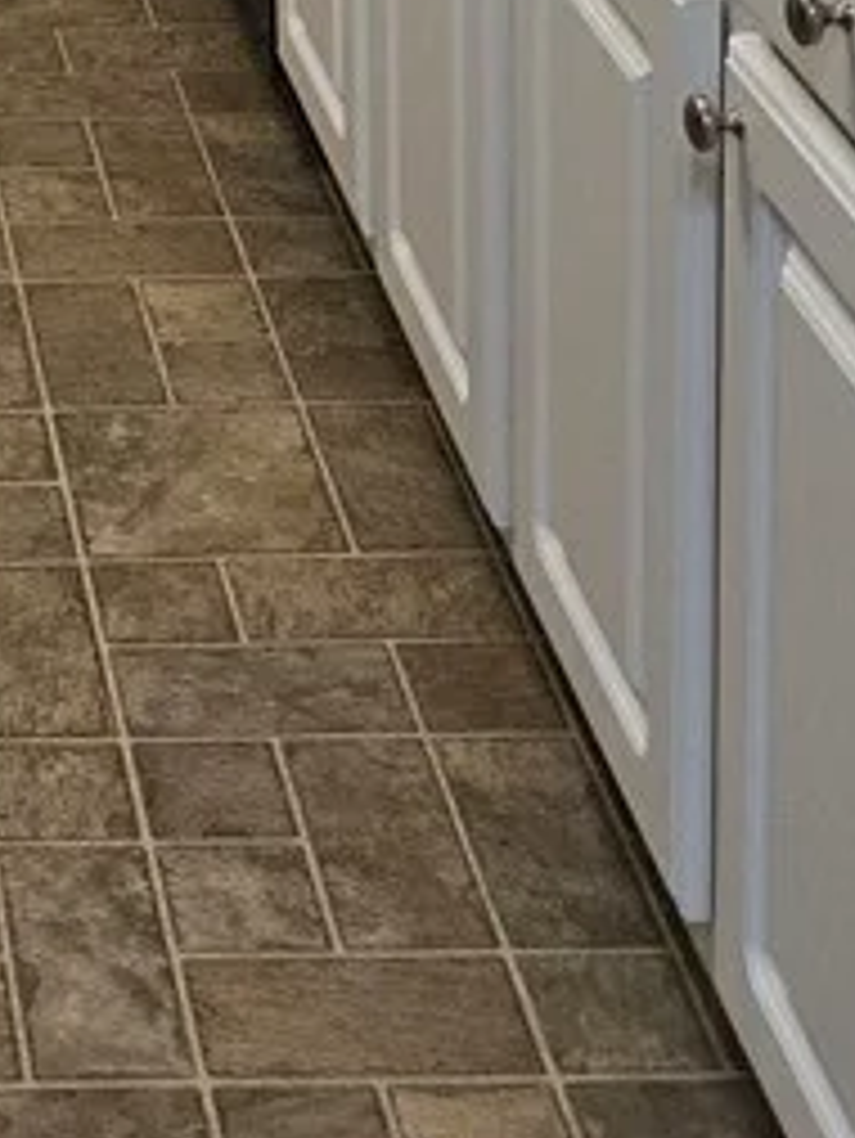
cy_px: -756
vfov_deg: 17.9
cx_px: -356
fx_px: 3060
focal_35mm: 93
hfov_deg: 15.0
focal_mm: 5.4
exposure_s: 1/120
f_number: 1.8
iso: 250
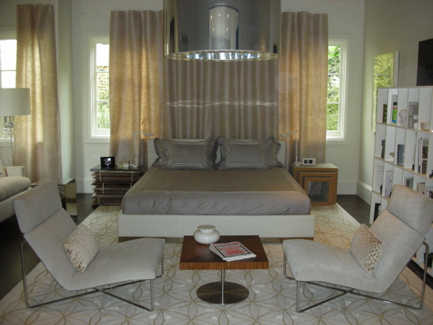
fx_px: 438
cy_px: 162
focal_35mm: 35
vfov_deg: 40.7
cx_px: 216
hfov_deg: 52.6
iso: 200
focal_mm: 5.8
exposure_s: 1/60.1
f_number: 3
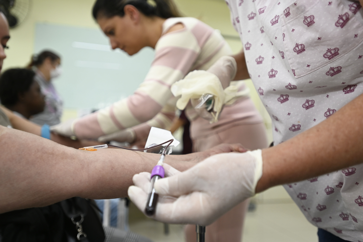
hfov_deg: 58.7
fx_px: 322
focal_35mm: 32
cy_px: 121
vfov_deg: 41.1
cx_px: 182
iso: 800
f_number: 2.8
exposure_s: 1/200
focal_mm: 32
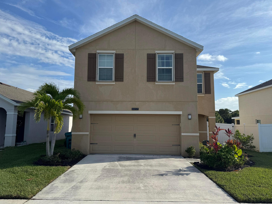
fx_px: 212
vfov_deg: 51.3
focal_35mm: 27
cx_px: 131
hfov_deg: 65.3
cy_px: 97
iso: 80
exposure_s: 1/5814
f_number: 1.78
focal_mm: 6.76
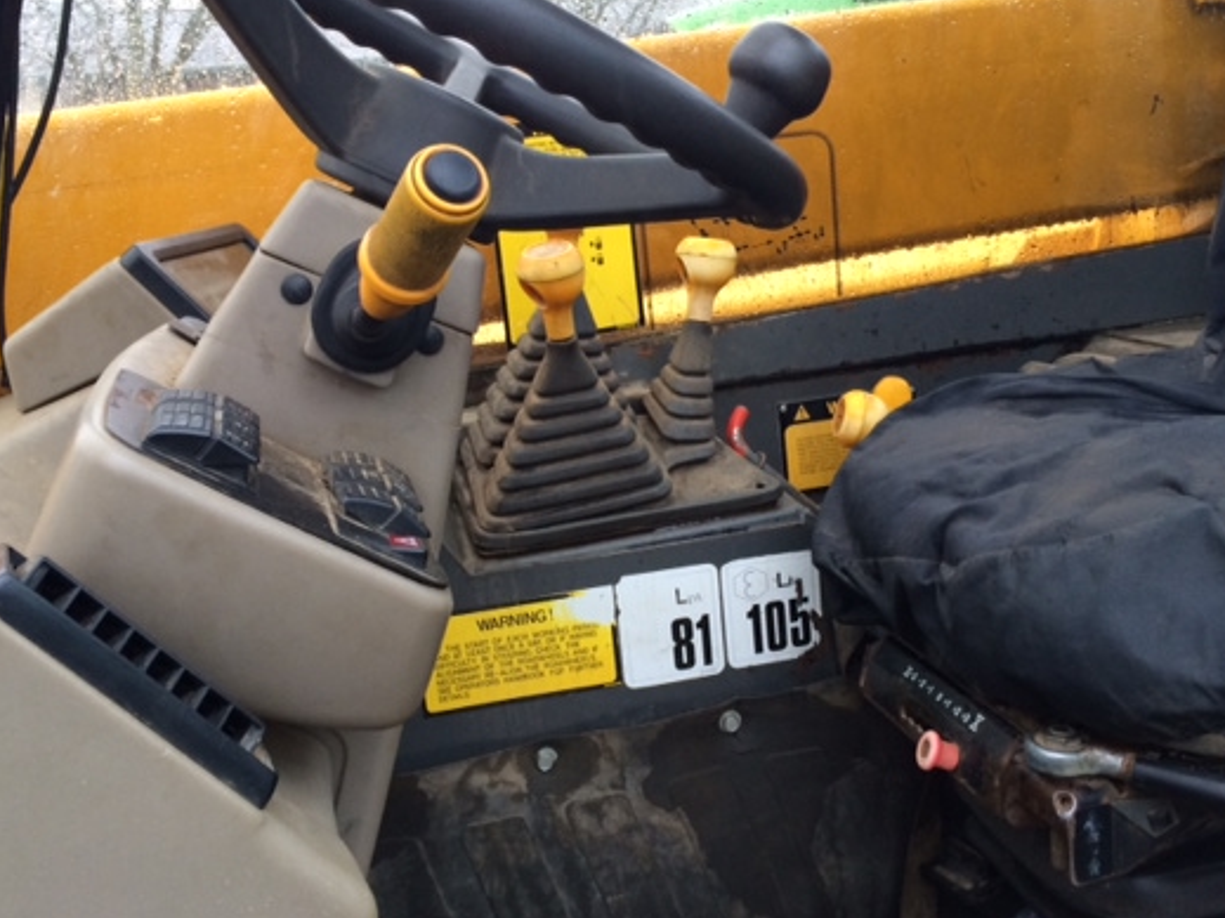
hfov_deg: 50.1
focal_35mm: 37
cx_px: 618
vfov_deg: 38.6
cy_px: 441
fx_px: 1309
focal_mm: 4.12
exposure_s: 1/30
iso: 100
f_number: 2.2
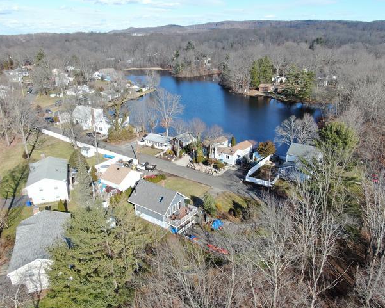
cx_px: 191
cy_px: 159
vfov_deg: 54.9
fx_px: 296
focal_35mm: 26
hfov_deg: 66.0
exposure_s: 1/800
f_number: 2.8
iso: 100
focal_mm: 4.39
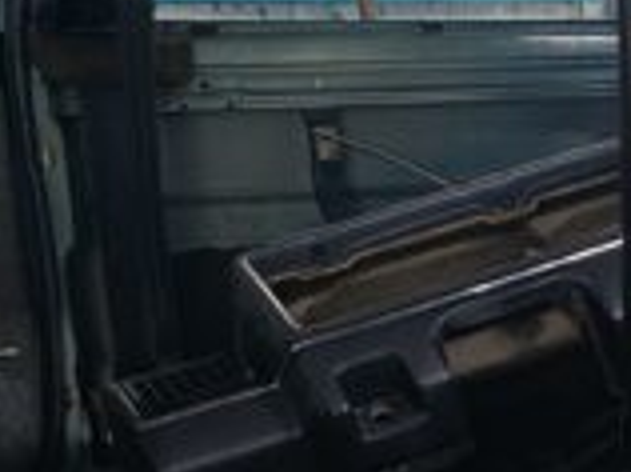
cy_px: 484
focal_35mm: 112
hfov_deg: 14.8
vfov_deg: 13.0
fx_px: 2039
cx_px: 1210
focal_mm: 6.11
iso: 780
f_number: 1.65
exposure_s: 1/50
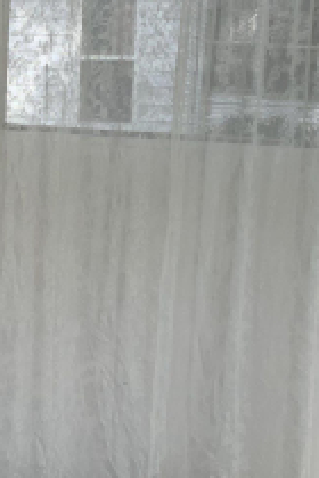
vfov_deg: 21.2
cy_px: 198
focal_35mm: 96
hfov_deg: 13.8
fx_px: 1276
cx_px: -81
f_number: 1.8
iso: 16
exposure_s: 1/175
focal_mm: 3
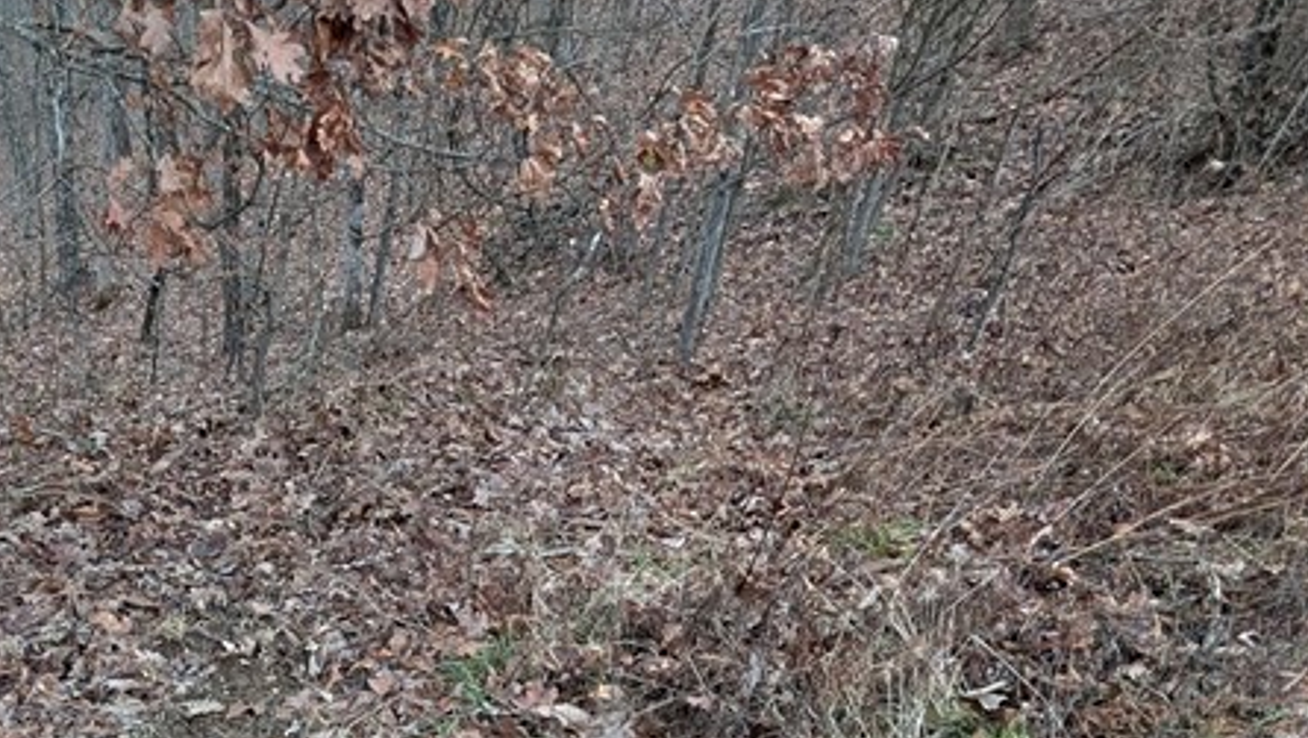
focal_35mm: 30
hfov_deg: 61.3
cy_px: 650
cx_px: 357
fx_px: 1041
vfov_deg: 36.8
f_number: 1.7
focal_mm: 2.02
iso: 252
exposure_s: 1/147
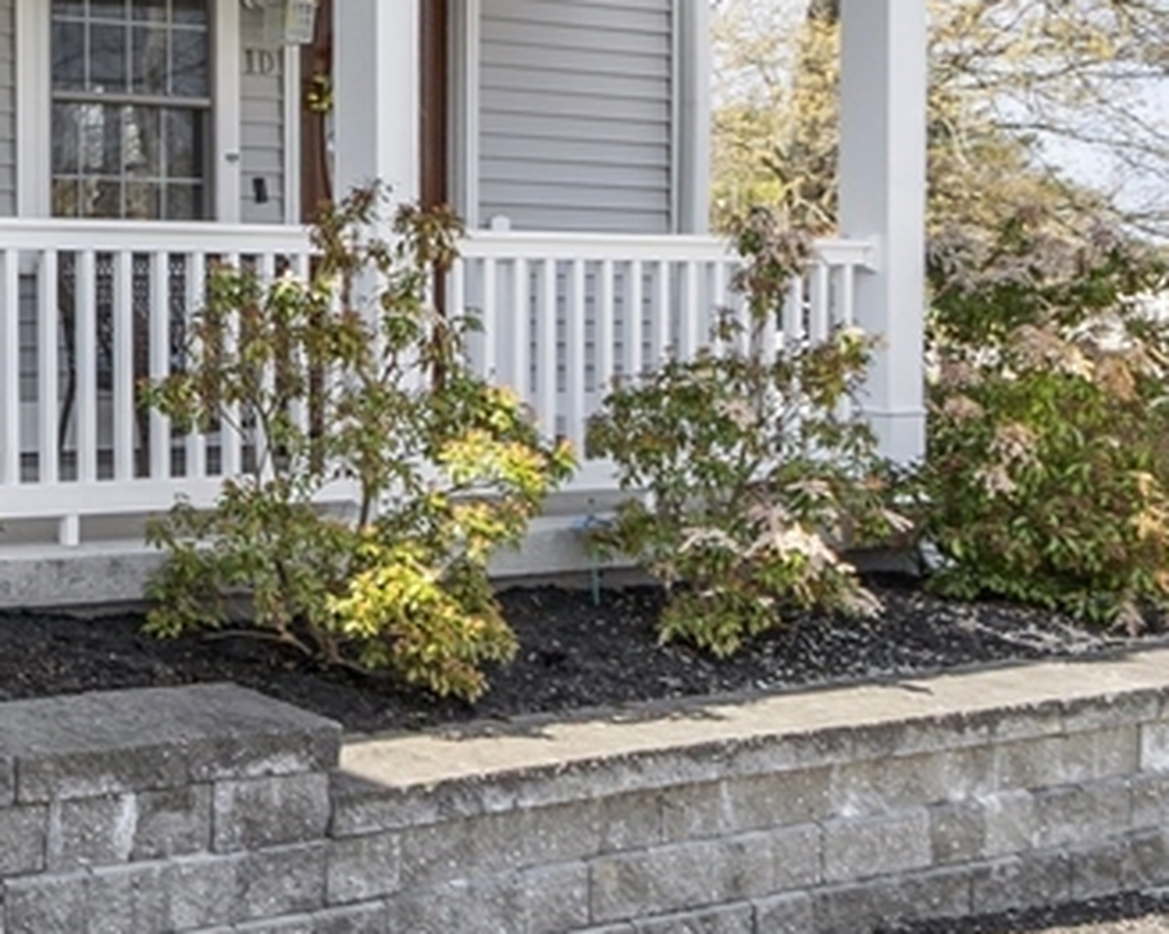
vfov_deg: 30.8
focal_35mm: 44
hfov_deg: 30.4
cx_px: -446
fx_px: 1521
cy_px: -70
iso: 100
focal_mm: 10
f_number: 8
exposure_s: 1/125
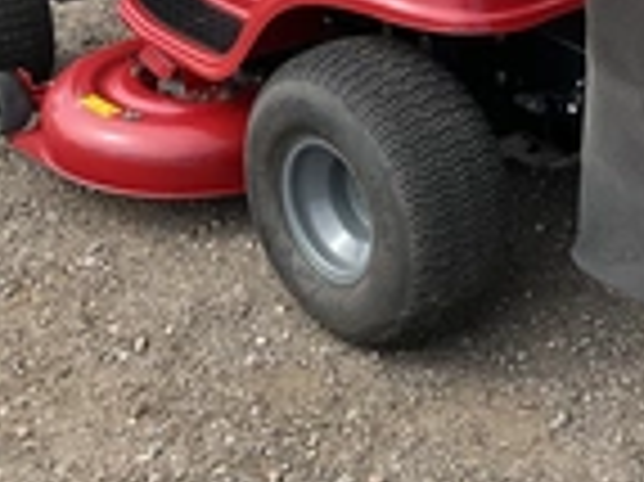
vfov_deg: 17.8
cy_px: 14
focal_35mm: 81
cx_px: 608
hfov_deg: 23.4
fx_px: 1506
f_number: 1.8
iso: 25
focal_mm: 3
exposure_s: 1/749
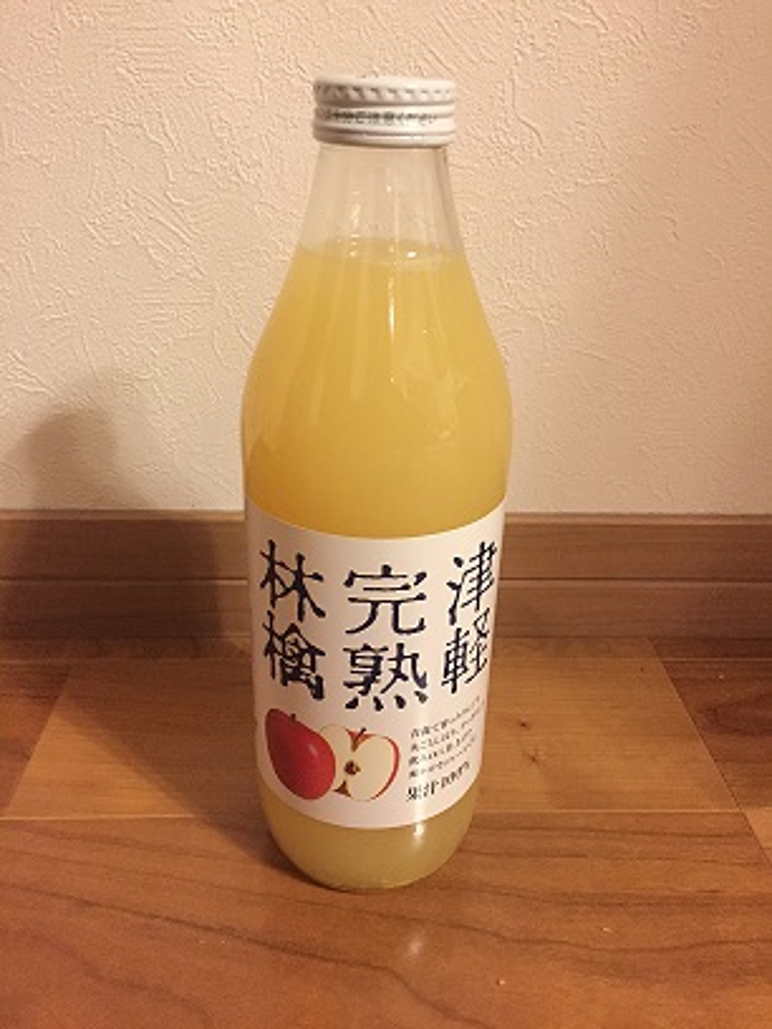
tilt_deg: -25.5
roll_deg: -1.3
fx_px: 862
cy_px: 514
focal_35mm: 29
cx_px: 386
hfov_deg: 48.2
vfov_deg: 61.7
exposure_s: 1/15
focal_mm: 4.15
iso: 500
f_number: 2.2
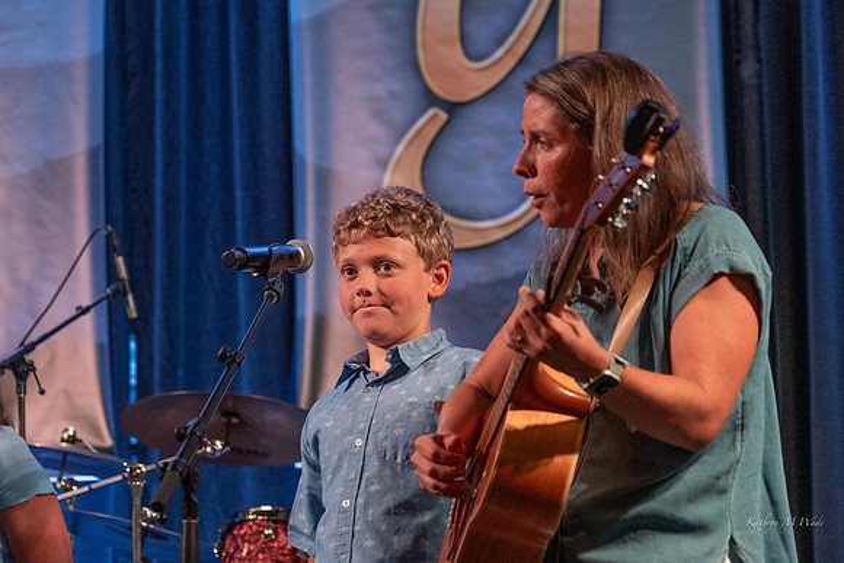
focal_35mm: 136
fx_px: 3189
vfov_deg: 10.1
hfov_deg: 15.1
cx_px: 422
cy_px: 282
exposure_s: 1/250
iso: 5000
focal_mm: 136
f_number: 6.3
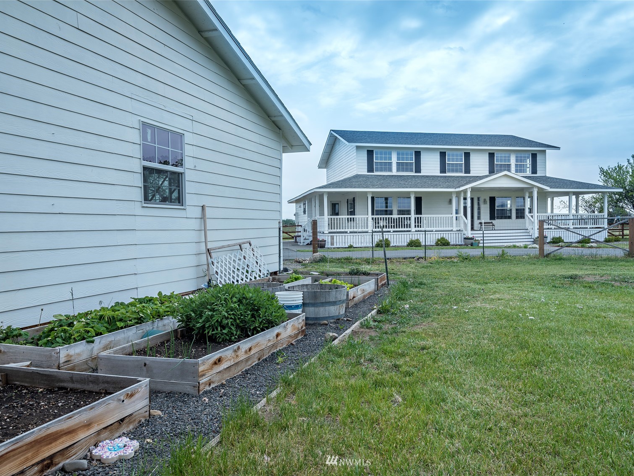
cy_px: 238
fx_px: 476
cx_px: 349
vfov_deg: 53.1
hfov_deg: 67.1
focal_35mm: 26
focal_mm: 24
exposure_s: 1/200
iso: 200
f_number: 14
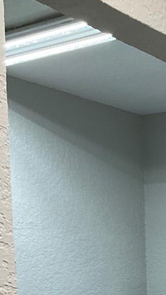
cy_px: 376
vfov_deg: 22.1
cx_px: 228
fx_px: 681
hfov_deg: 13.3
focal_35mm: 87
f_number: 1.8
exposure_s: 1/60
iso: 32
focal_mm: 3
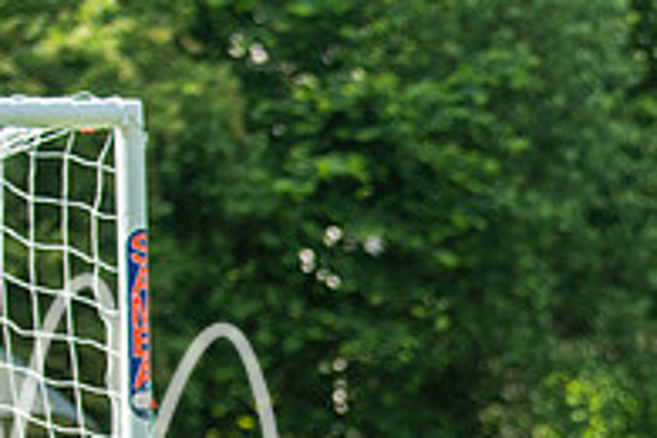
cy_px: 588
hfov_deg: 4.7
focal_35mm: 438
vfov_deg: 3.1
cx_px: 910
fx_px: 7993
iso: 250
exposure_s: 1/1600
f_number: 3.2
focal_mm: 98
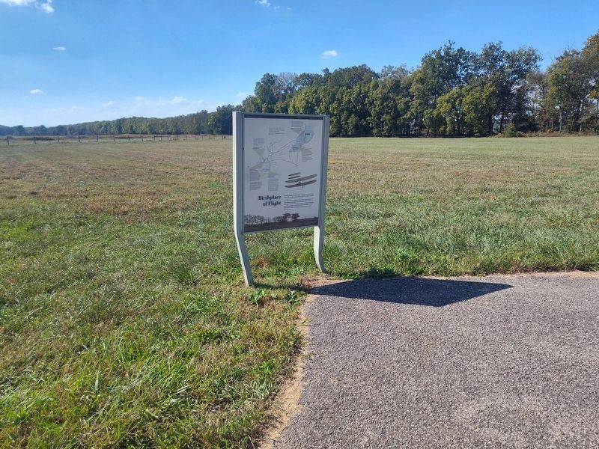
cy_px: 224
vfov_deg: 58.9
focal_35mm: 23
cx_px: 300
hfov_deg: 73.9
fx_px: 398
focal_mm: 5.56
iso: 100
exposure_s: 1/1576
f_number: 1.8
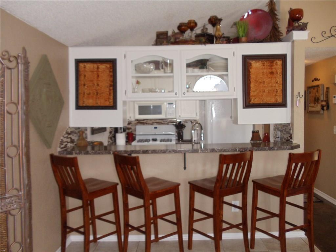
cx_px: 168
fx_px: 427
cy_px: 126
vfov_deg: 32.9
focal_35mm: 44
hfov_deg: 42.9
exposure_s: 1/30
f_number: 3.5
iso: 200
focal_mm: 6
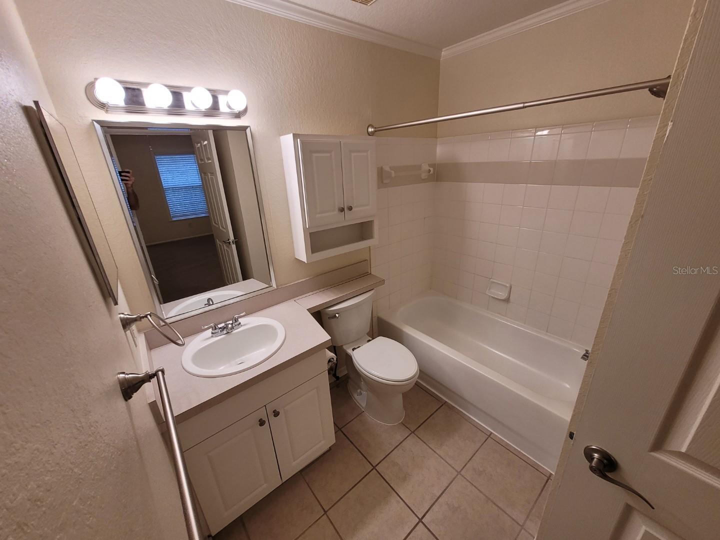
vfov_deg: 89.9
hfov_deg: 106.2
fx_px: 270
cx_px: 360
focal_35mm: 13
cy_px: 270
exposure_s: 1/60
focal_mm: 1.74
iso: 160
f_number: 2.2
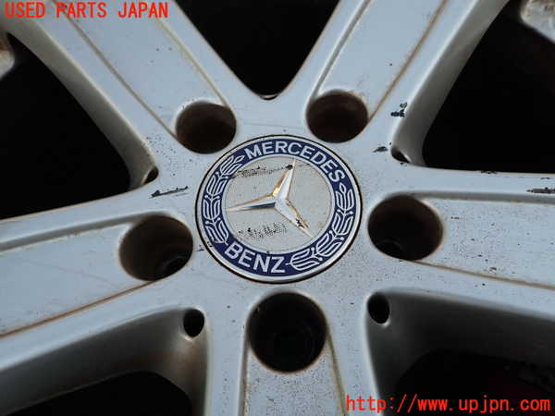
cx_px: 278
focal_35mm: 25
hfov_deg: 69.4
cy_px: 208
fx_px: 401
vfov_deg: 54.9
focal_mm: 4.5
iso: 100
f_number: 2.8
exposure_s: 1/800
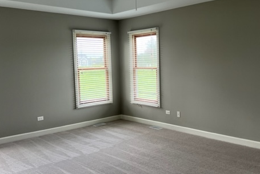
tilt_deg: -3.4
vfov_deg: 35.1
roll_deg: +1.2
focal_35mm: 38
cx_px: 150
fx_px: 275
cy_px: 84
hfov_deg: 50.5
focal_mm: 5.7
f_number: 1.5
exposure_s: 1/120
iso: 100
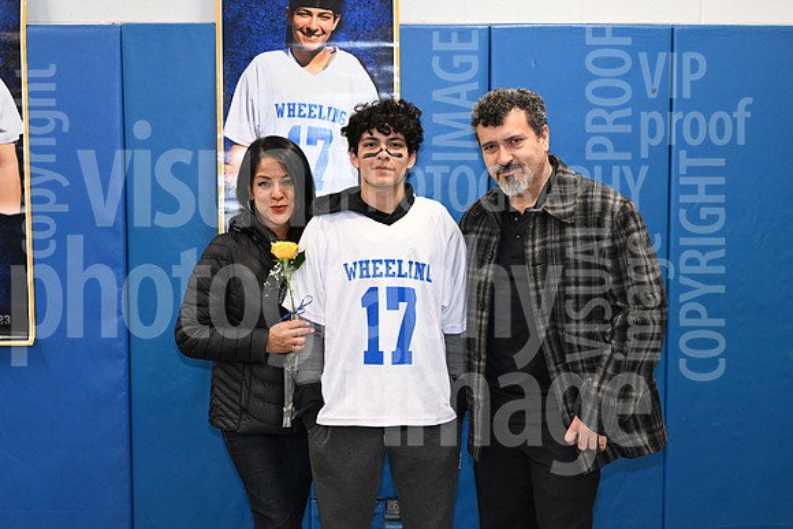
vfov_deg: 25.1
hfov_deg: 36.9
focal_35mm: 54
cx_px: 396
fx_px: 1190
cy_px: 264
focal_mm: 54
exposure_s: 1/200
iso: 5000
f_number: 5.6
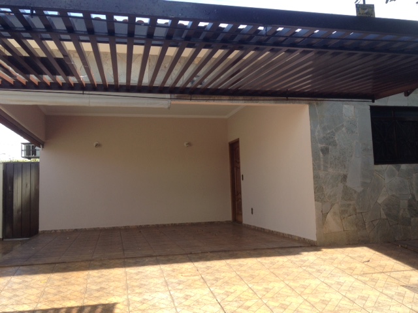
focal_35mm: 35
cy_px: 156
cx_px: 209
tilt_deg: +3.2
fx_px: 423
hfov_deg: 52.6
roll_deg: +0.9
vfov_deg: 40.7
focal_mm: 4.28
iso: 50
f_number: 2.4
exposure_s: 1/438
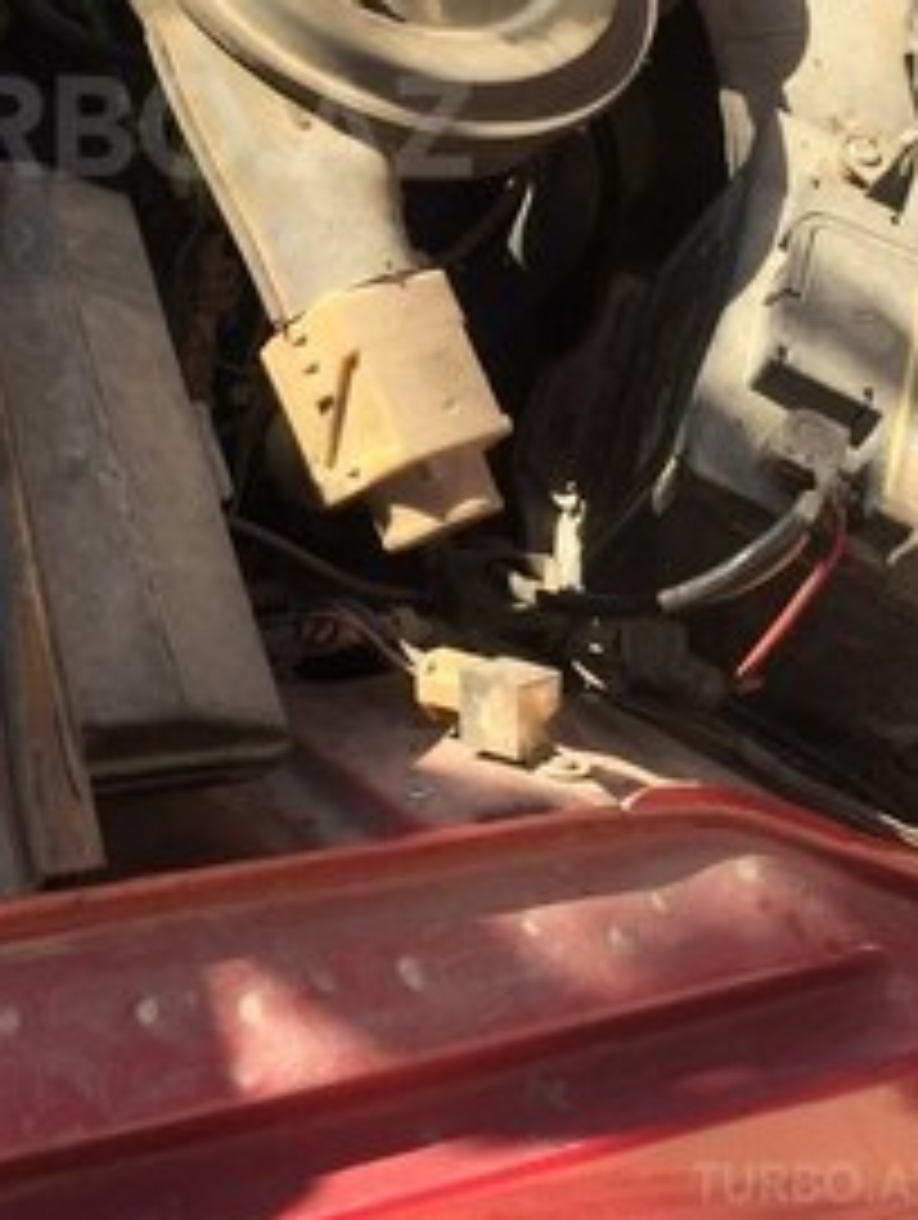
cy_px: 126
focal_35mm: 53
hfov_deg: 26.8
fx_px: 1870
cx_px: 126
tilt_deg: -48.2
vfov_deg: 34.2
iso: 32
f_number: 2.2
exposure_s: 1/460
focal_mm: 4.15
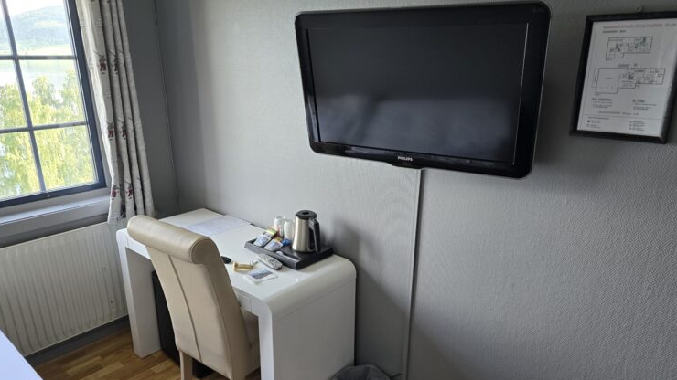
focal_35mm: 26
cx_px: 342
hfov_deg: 71.9
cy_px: 218
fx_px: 467
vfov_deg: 44.2
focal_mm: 6.3
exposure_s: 1/100
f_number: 1.7
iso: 125
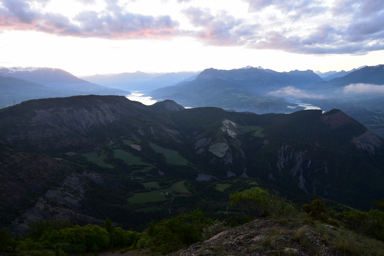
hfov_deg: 81.2
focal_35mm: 21
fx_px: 224
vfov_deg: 59.5
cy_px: 128
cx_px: 192
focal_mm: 14
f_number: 8
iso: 100
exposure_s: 1/5
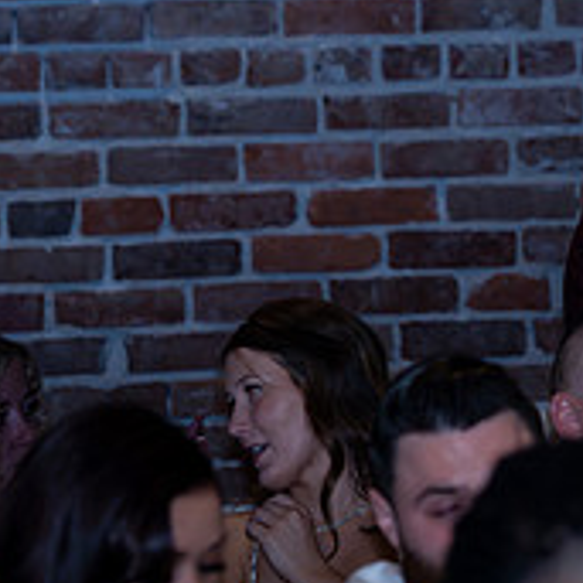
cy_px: 312
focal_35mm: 433
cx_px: 842
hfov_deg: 4.0
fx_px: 8251
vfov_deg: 4.0
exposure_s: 1/320
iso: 6400
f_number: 5
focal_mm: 150
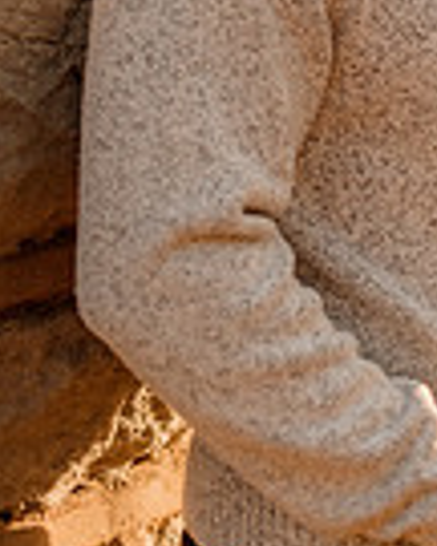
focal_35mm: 156
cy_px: -239
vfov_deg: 11.9
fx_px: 2522
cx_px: 427
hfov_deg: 9.8
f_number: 1.4
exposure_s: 1/2000
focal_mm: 50
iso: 250
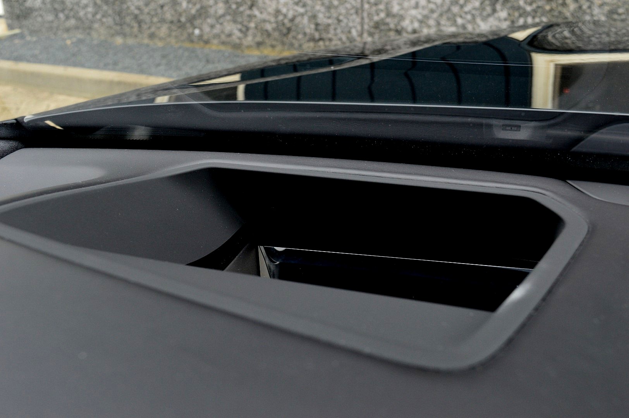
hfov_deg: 51.3
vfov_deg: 35.4
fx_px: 655
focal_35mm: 38
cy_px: 209
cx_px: 314
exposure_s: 1/60
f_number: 8
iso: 640
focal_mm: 25
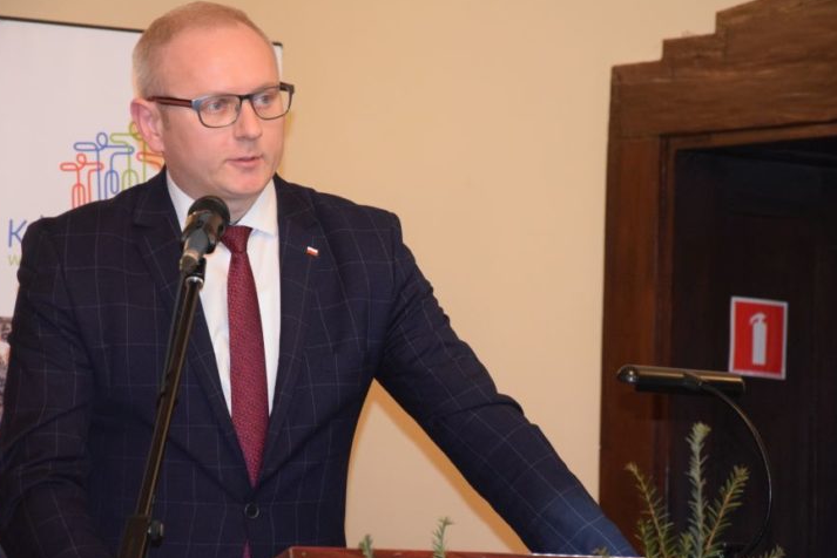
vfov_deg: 8.1
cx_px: 396
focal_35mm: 170
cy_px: 273
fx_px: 3943
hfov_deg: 12.1
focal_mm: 105
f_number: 5.6
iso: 3200
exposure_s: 1/60
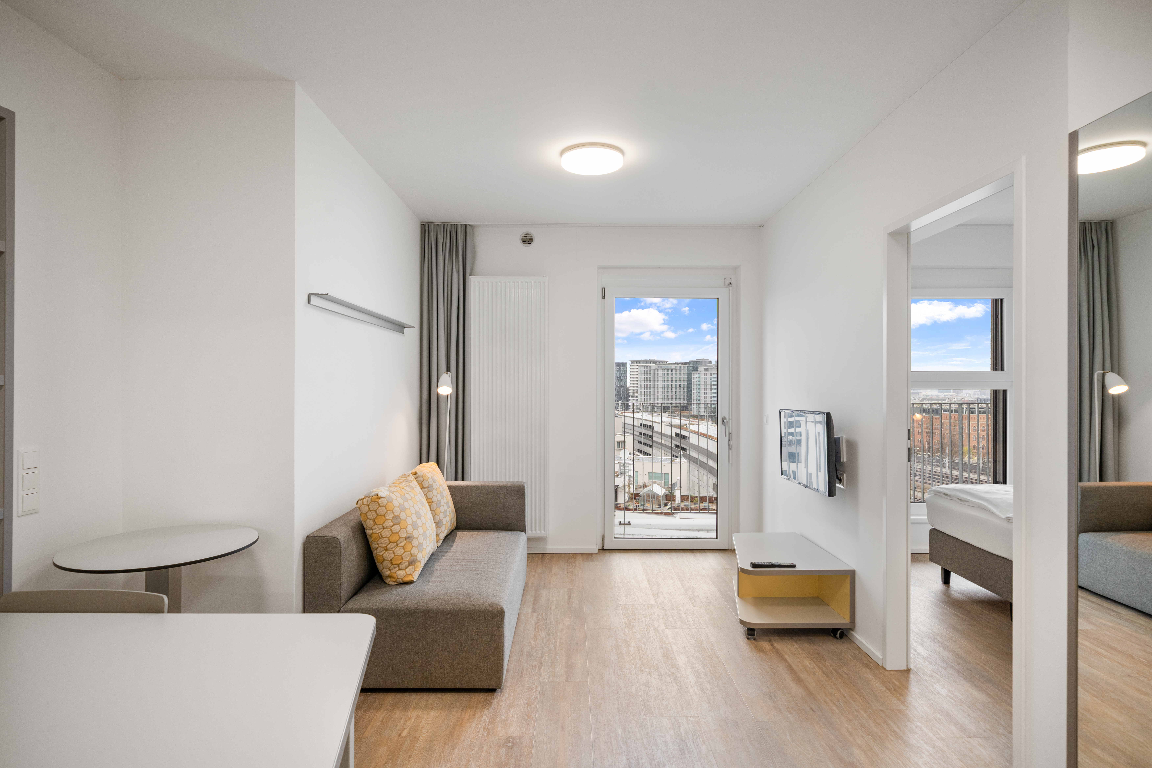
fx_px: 576
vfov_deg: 67.4
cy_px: 384
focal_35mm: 18
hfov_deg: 90.0
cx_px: 576
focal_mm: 18
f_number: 8
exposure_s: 1/30
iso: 500
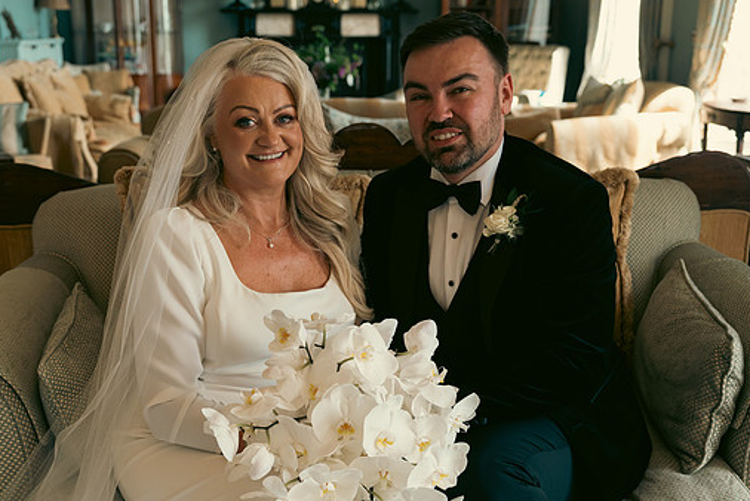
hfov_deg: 37.5
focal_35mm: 53
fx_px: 1105
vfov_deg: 25.5
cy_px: 307
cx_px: 343
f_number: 3.5
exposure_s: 1/160
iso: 500
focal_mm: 37
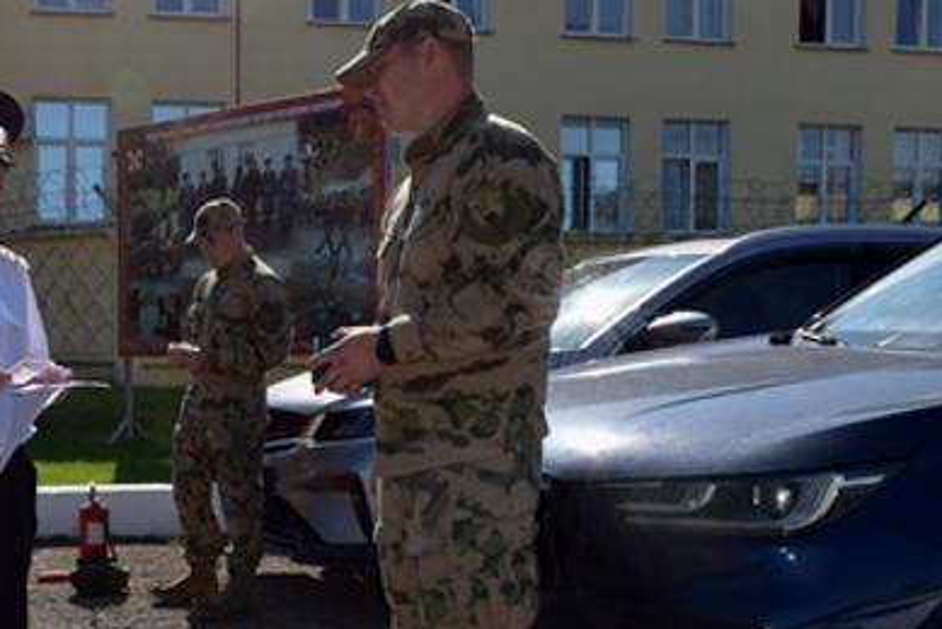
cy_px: 484
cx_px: 109
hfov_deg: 36.0
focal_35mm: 52
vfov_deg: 25.7
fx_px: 1362
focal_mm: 18
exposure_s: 1/200
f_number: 11
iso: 100
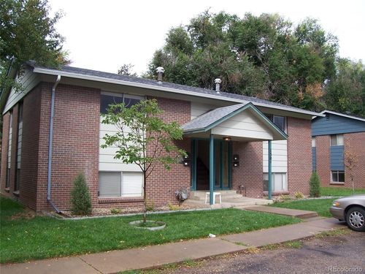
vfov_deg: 41.8
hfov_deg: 54.0
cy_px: 137
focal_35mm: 34
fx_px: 359
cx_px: 182
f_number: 5.6
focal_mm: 5.6
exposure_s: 1/180
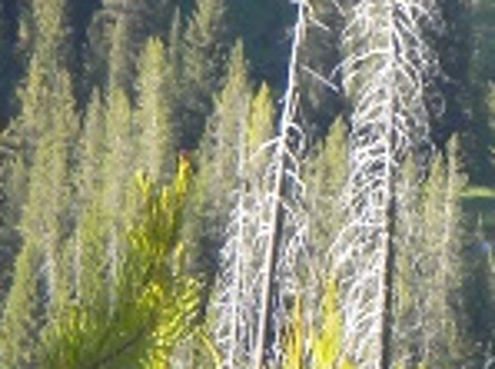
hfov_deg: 3.7
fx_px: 7561
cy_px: 273
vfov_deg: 2.8
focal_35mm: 530
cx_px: 591
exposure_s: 1/122
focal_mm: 18.9
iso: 134
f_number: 5.9
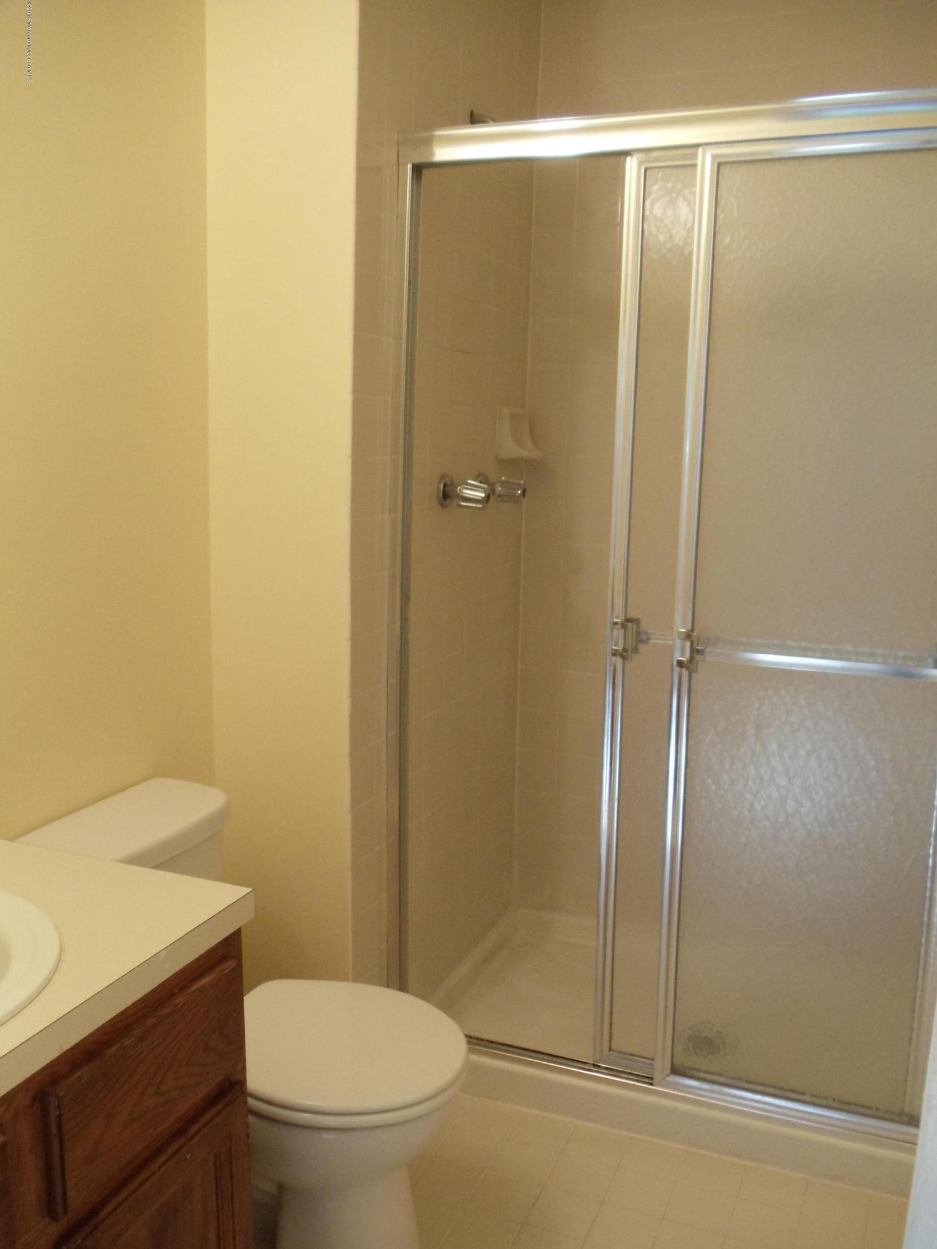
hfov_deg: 32.9
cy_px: 624
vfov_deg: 42.9
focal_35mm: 44
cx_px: 468
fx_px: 1588
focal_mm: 6
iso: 400
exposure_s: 1/30
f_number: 3.5
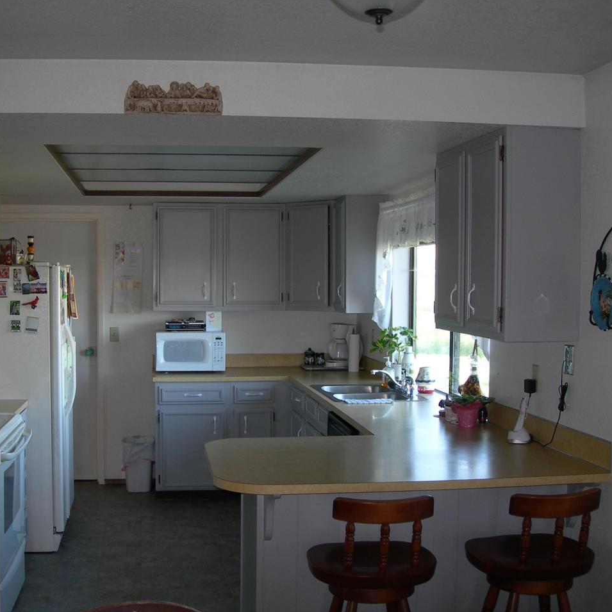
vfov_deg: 37.6
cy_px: 306
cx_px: 224
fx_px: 900
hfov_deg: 37.3
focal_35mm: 45
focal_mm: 7.8
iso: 50
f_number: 2.8
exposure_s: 1/30
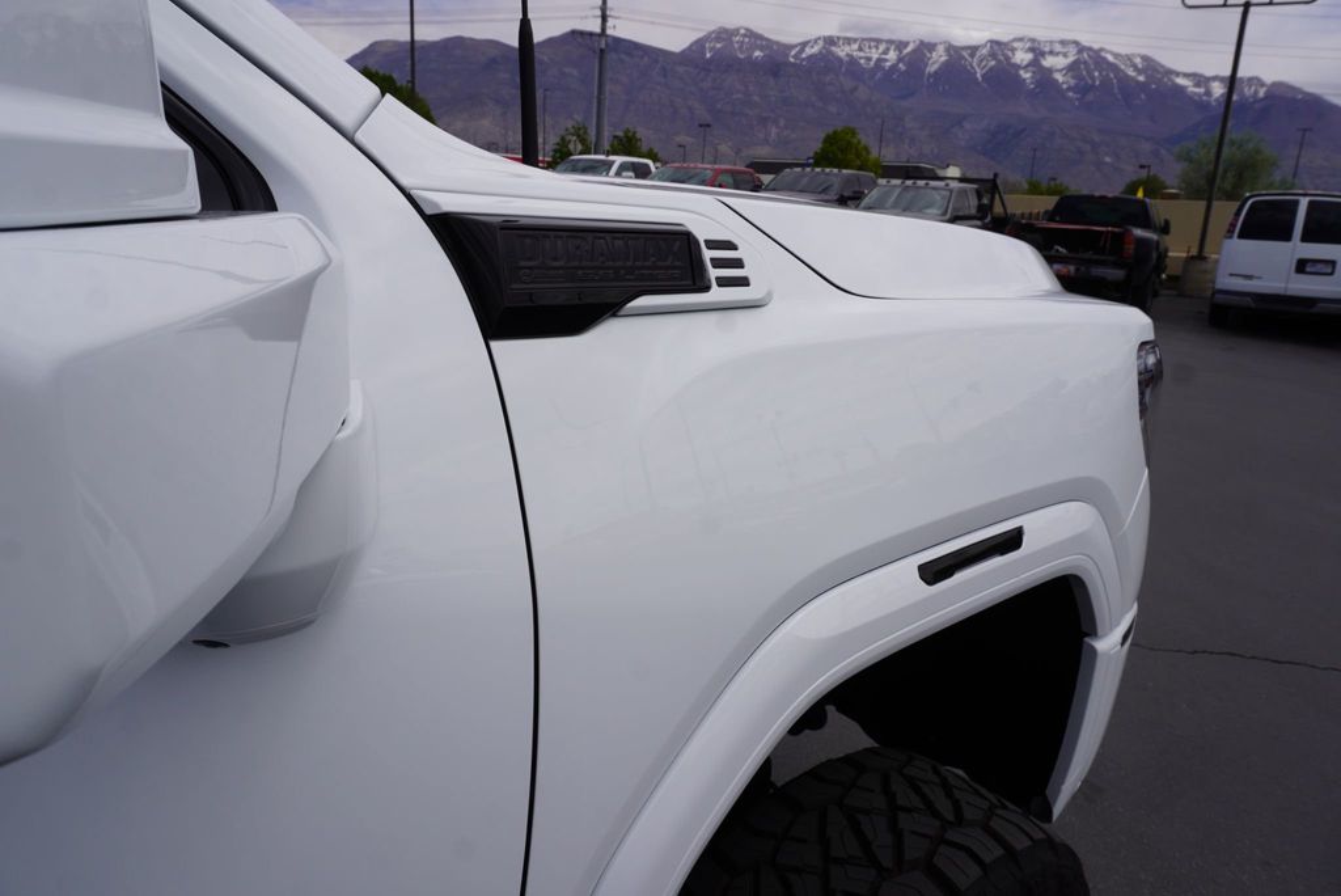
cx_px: 670
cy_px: 448
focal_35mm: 24
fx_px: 894
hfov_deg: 73.7
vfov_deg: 53.2
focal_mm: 16
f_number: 10
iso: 100
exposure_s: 1/320
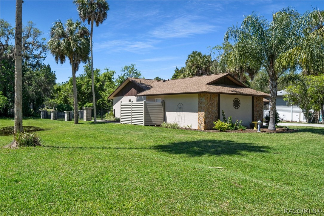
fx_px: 270
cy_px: 108
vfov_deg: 43.6
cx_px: 162
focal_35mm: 30
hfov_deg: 62.0
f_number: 9
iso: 320
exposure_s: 1/1000
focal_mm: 20
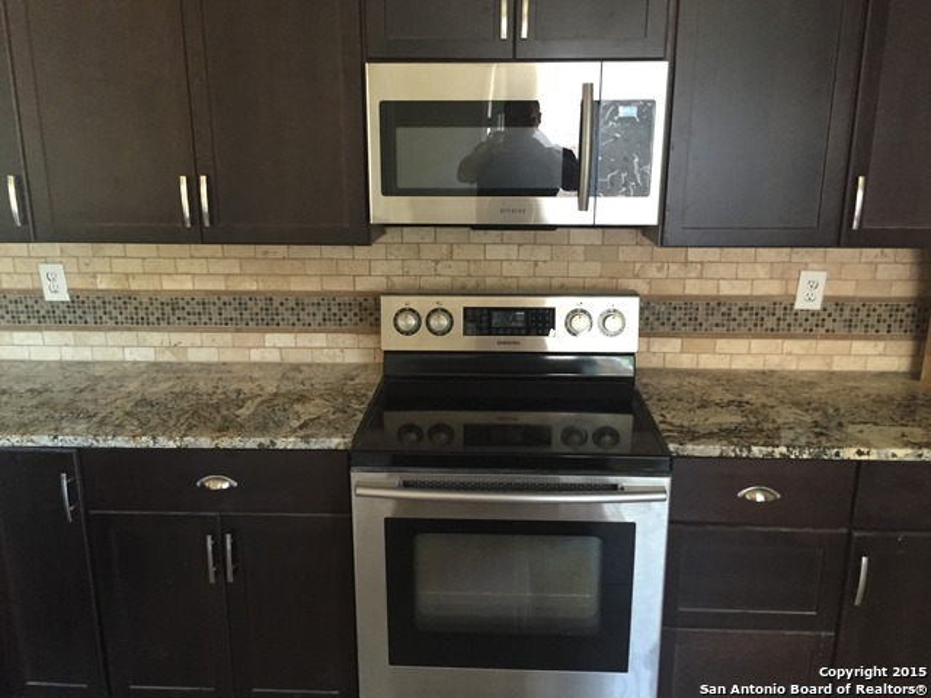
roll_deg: -0.8
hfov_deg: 61.7
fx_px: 780
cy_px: 349
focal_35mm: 29
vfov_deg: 48.2
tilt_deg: -15.6
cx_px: 466
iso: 250
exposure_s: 1/24
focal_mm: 4.15
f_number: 2.2
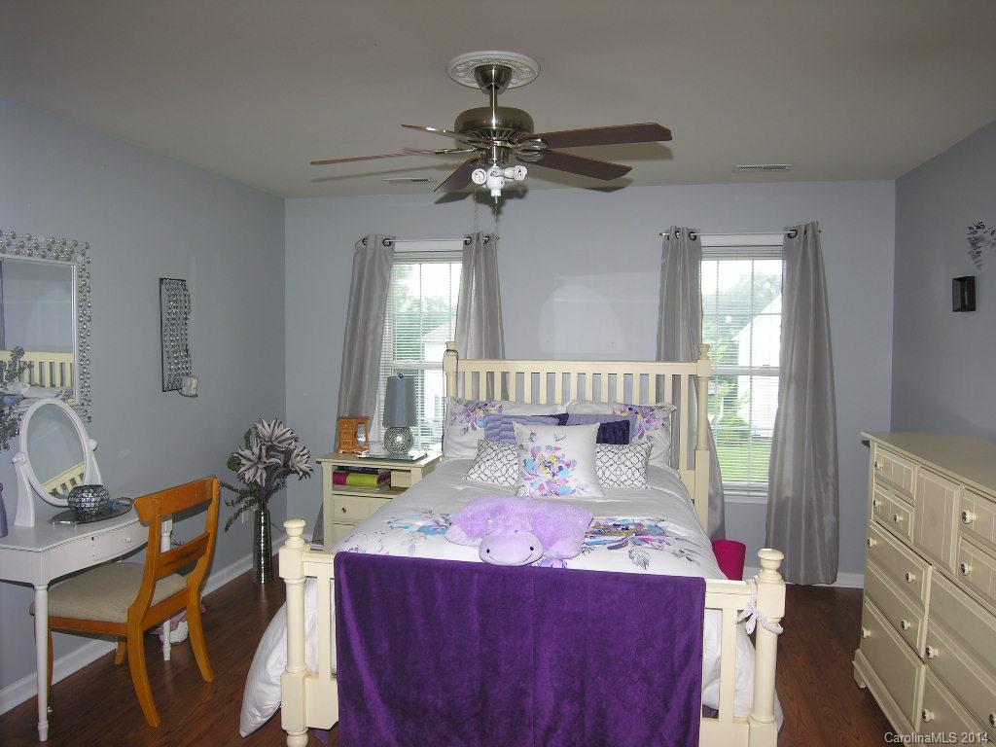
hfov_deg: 71.6
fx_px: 691
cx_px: 498
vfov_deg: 56.8
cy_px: 374
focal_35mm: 24
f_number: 4.1
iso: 50
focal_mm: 6.1
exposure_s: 1/34.4
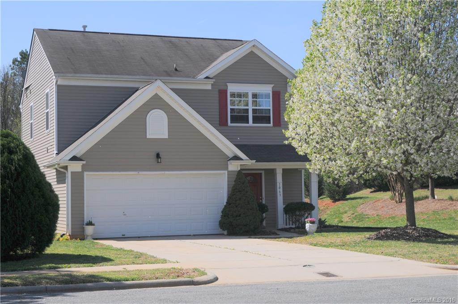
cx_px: 229
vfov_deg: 20.1
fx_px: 857
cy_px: 152
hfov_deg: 29.9
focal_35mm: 68
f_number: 10
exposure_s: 1/400
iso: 200
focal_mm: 45
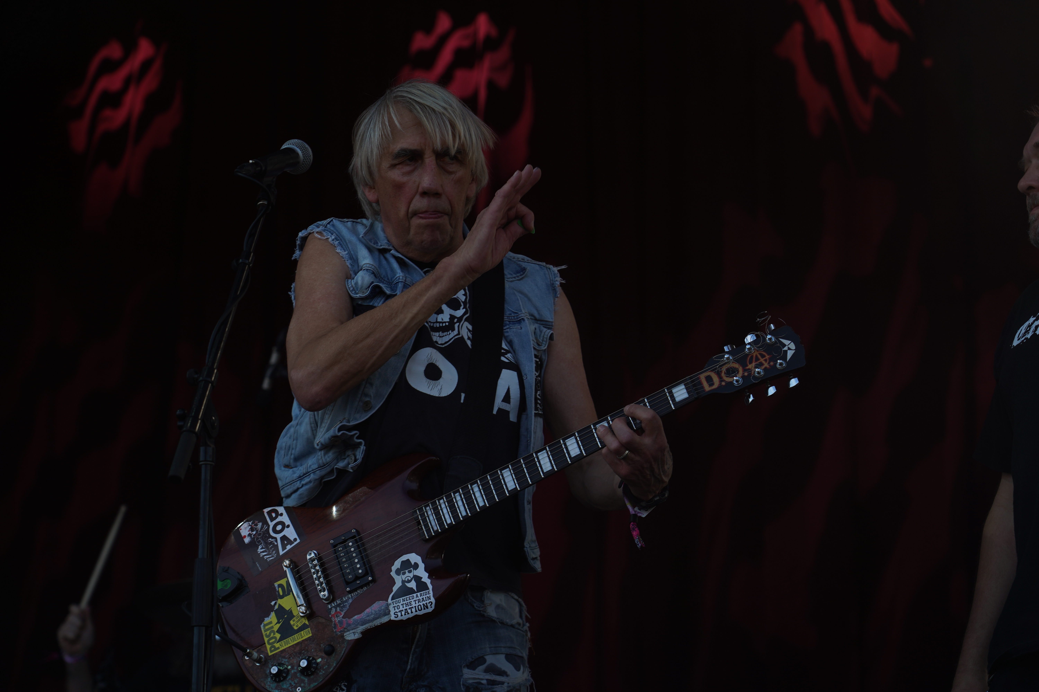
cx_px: 520
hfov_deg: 19.5
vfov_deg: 13.0
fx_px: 3030
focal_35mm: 105
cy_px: 346
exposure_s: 1/320
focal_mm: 105
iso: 100
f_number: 5
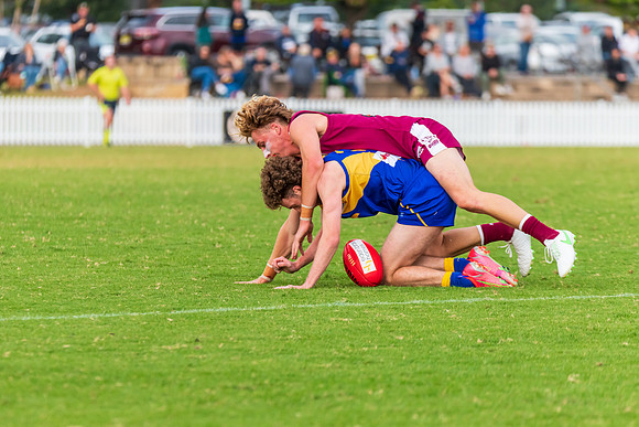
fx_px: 5877
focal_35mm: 331
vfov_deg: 4.2
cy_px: 226
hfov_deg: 6.2
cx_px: 293
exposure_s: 1/1250
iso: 800
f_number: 5.6
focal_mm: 300
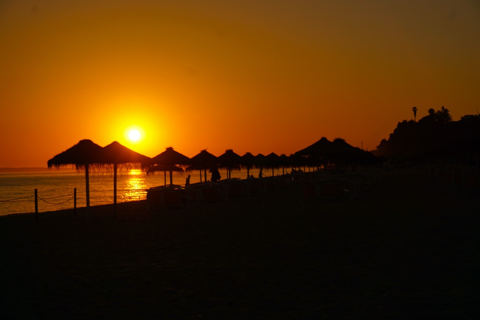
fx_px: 1000
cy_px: 160
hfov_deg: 27.0
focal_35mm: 75
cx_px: 240
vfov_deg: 18.2
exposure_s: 1/2000
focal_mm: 50
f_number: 7.1
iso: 160
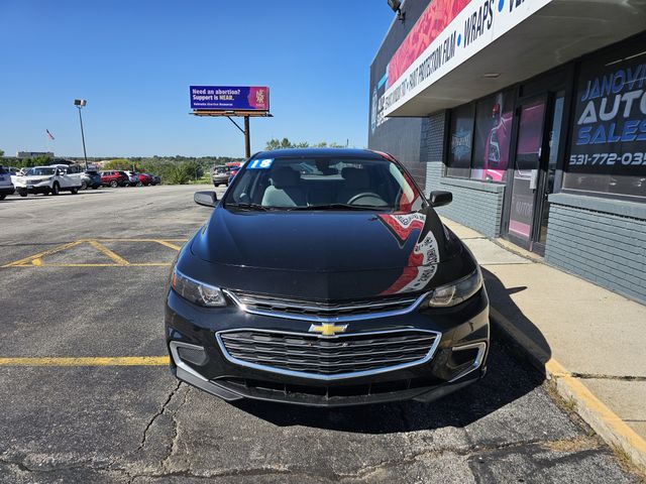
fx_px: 429
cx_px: 323
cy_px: 242
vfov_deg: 58.9
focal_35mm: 23
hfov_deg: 73.9
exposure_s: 1/781
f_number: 1.7
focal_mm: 6.3
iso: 10
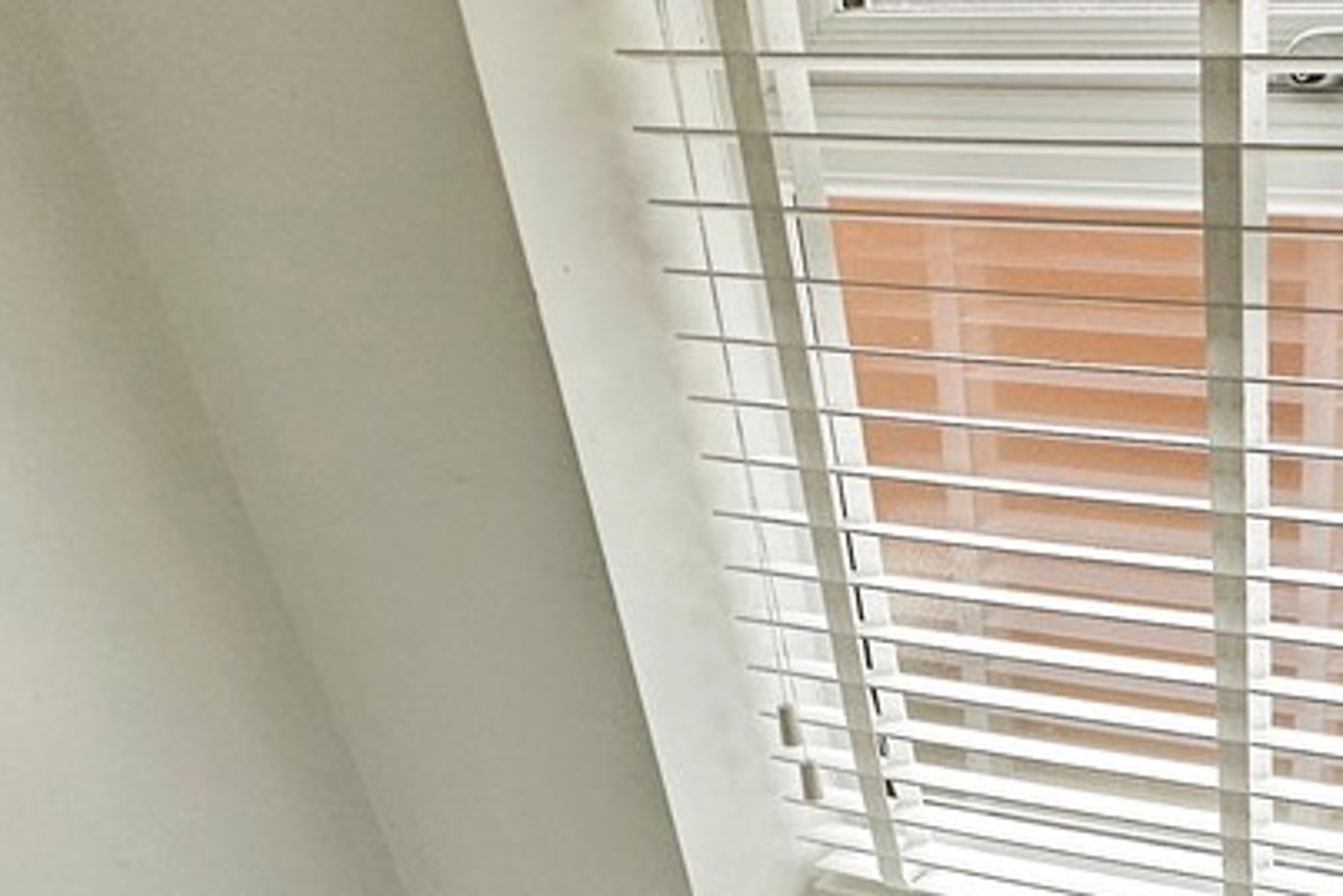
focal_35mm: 37
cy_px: 1242
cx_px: 1113
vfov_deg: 27.9
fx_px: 1381
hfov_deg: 48.3
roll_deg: -1.6
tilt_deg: -39.5
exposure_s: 1/99
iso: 100
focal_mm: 2.22
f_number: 2.2
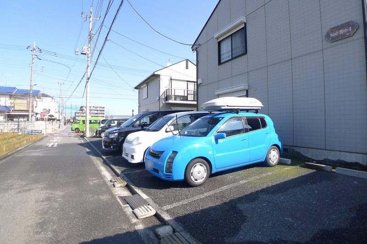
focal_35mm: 18
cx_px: 184
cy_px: 122
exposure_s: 1/2000
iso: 200
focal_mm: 3.9
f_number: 2
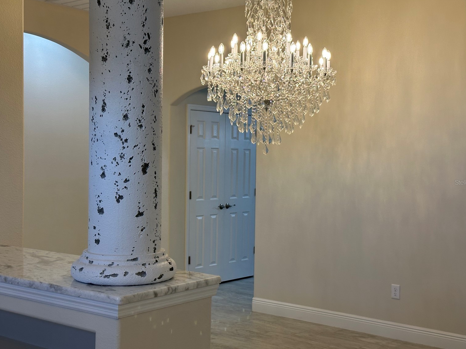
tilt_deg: -2.0
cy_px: 182
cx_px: 237
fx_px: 686
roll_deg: -0.9
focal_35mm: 51
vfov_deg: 28.5
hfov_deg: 37.5
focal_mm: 6.86
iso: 64
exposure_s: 1/120
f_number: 1.78
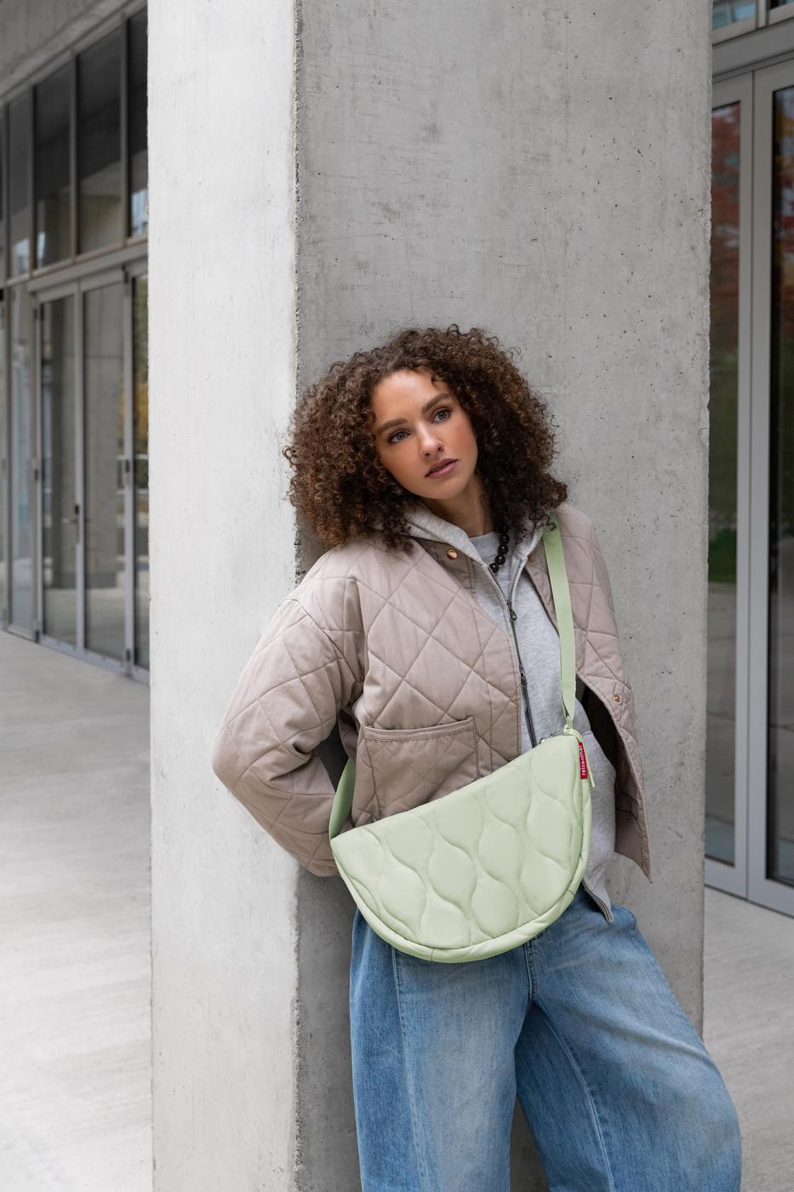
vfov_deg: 43.6
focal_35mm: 45
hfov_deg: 29.9
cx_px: 397
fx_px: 1489
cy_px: 596
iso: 1250
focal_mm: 45
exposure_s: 1/320
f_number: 5
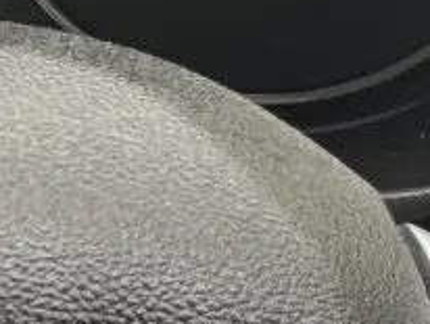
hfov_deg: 5.9
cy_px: -255
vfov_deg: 4.4
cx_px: -171
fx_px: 4166
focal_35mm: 335
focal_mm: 6.76
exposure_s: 1/64
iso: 100
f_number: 1.78
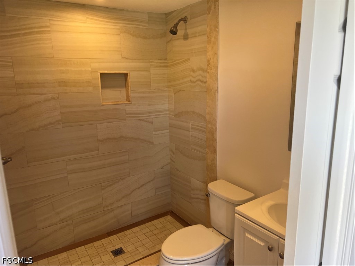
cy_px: 133
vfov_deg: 53.1
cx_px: 178
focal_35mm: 26
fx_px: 267
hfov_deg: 67.3
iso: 64
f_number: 1.5
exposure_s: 1/120
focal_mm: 5.7
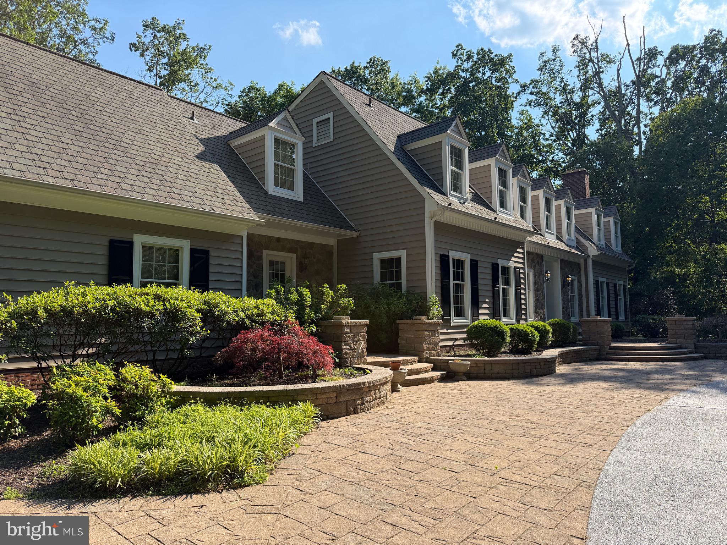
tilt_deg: +5.6
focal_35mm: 24
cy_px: 272
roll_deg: +0.3
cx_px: 364
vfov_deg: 56.8
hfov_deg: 71.6
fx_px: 504
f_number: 1.78
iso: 100
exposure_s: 1/3145
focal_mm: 6.76
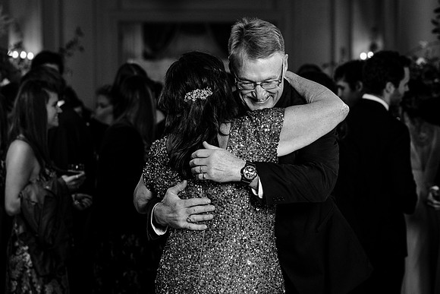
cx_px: 268
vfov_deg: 13.1
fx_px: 1282
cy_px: 179
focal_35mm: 105
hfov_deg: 19.4
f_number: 4
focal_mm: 86
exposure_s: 1/200
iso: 2000
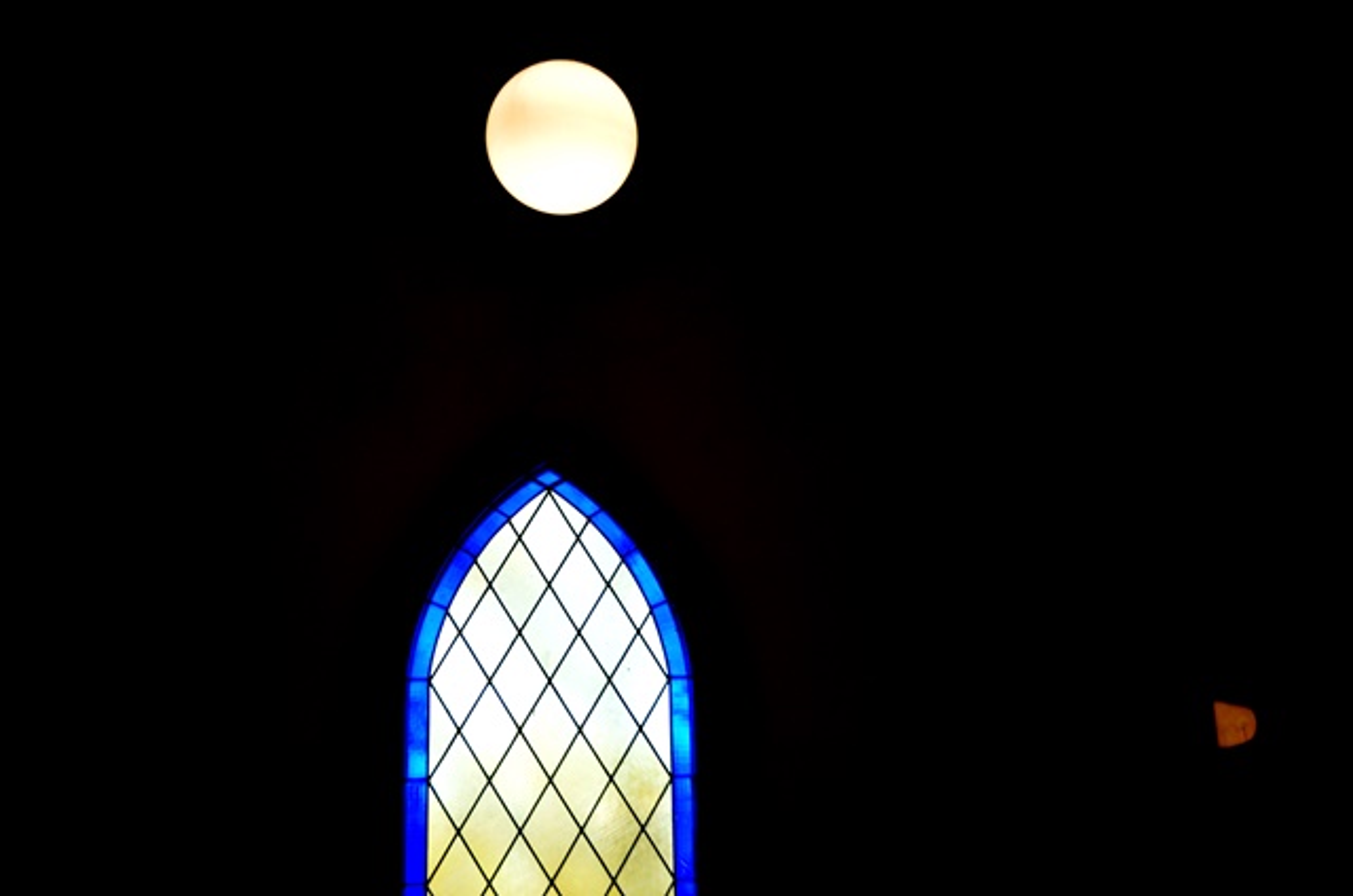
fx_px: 2025
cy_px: 448
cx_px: 676
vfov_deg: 25.0
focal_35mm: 54
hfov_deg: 36.9
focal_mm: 36
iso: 280
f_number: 5.6
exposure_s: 1/125
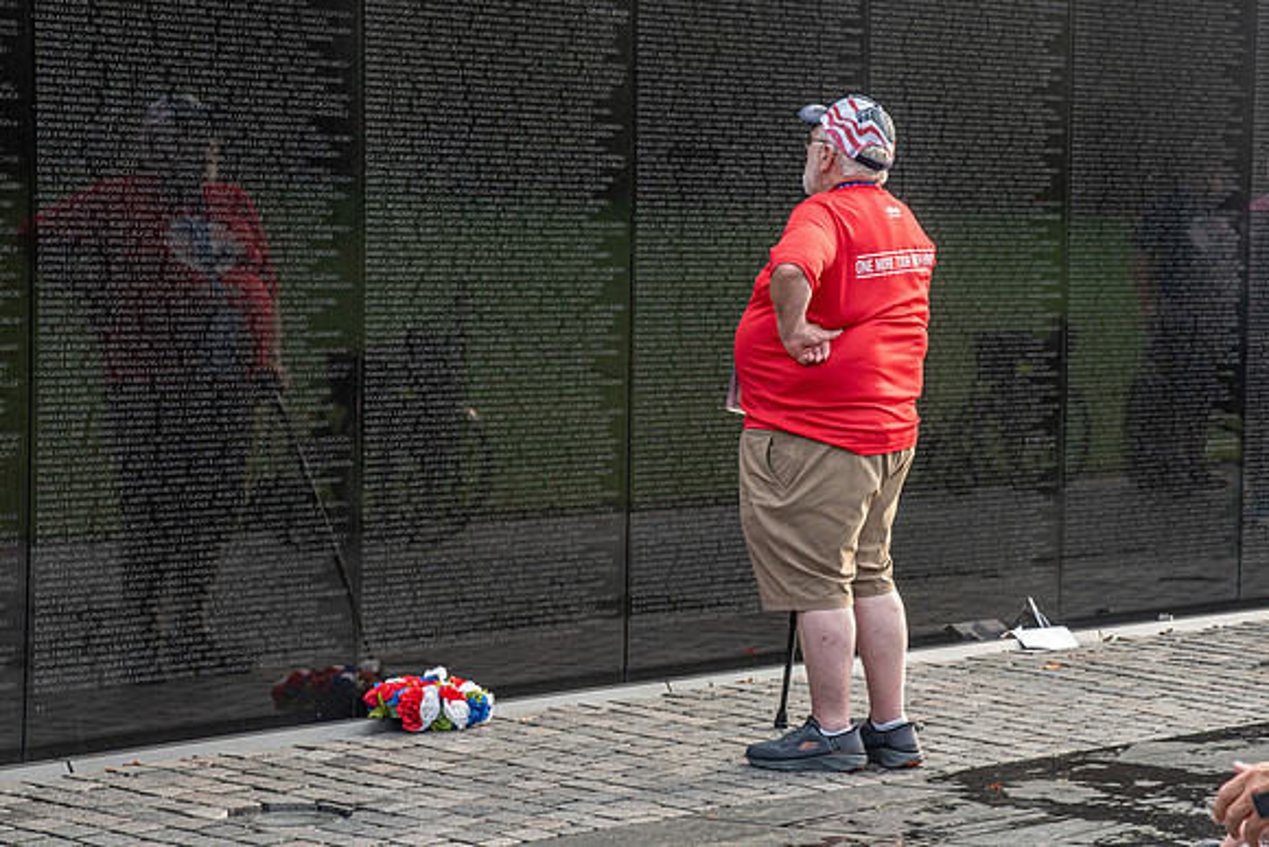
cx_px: 860
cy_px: 404
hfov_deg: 18.3
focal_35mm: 111
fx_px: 3919
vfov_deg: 12.3
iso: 800
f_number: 9
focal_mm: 82
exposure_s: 1/125
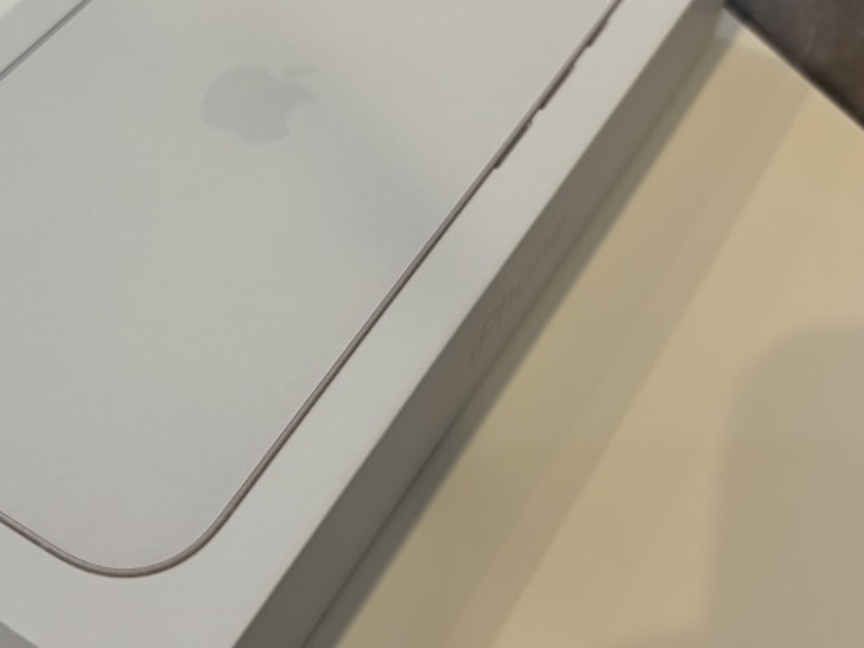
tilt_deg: -50.3
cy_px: 255
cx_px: 226
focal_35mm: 52
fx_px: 1298
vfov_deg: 28.0
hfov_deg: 36.1
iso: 100
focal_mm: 5.96
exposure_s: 1/120
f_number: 1.6
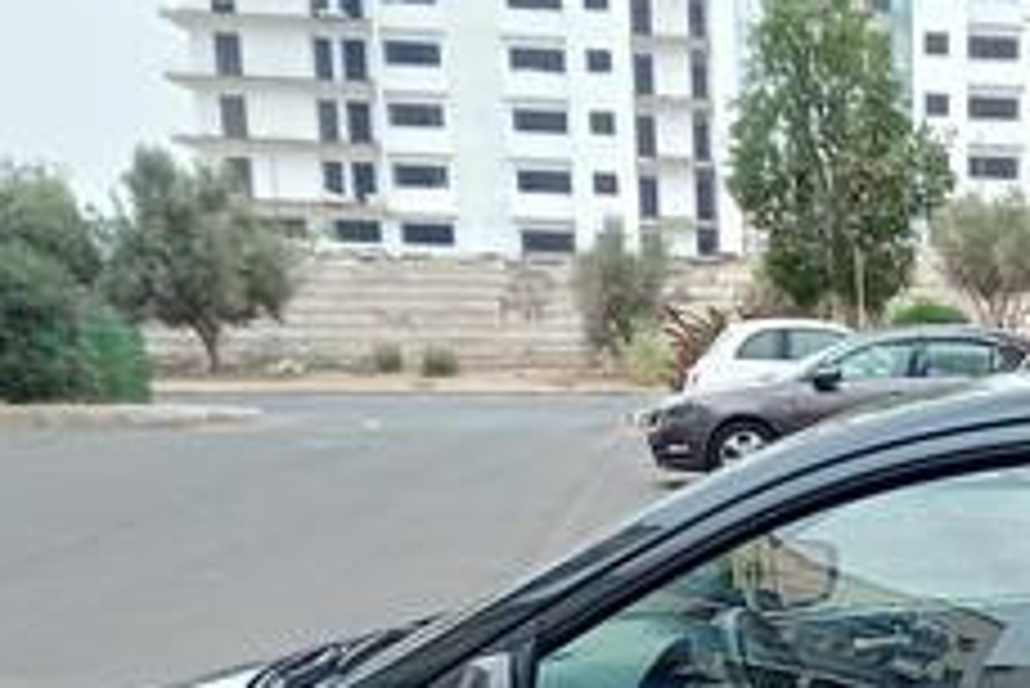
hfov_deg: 23.7
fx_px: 2290
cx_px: 1133
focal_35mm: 80
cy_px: 1045
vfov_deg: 15.7
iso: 113
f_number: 2.2
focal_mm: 3.73
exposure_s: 1/282
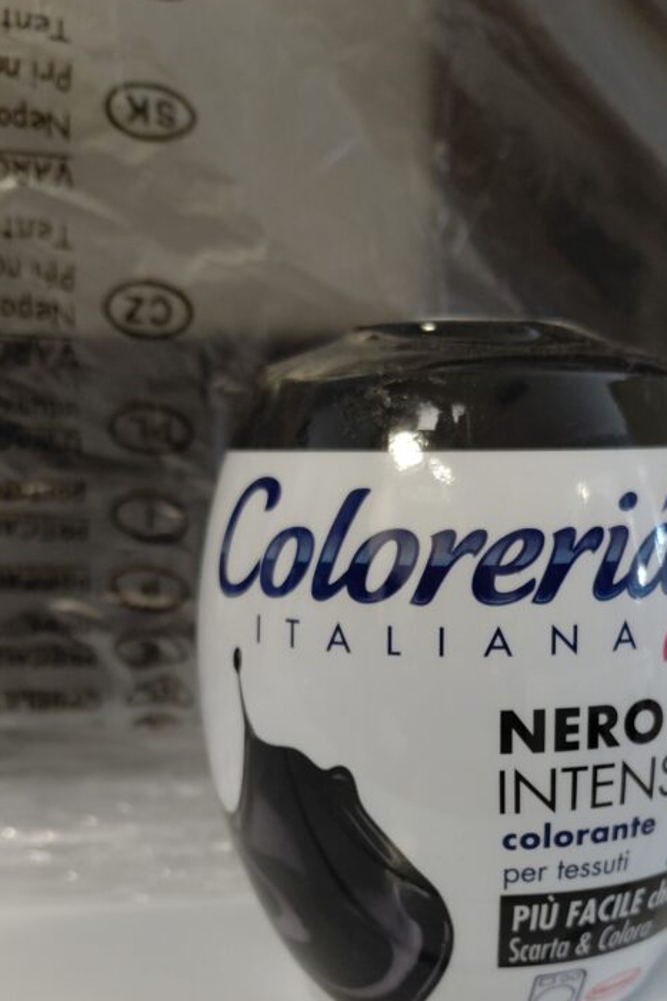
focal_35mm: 38
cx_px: 453
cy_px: 715
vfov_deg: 49.2
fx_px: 1057
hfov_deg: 34.7
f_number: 1.8
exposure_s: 1/60
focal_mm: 4.69
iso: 200
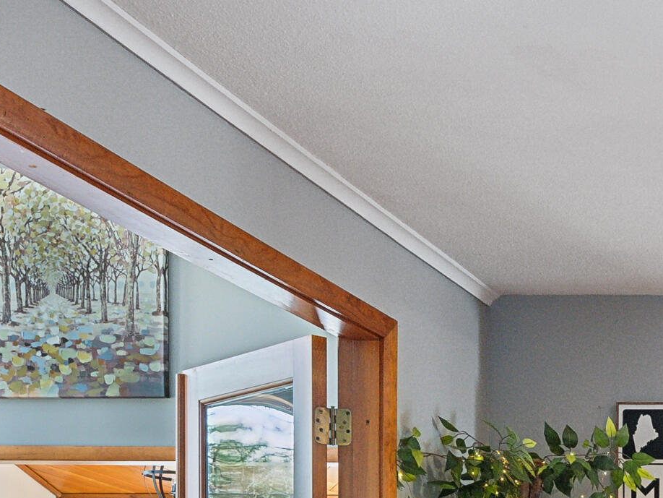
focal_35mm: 66
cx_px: 980
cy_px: 689
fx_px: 1264
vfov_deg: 20.0
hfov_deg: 23.7
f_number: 7.1
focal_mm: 21
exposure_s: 1/15
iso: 320
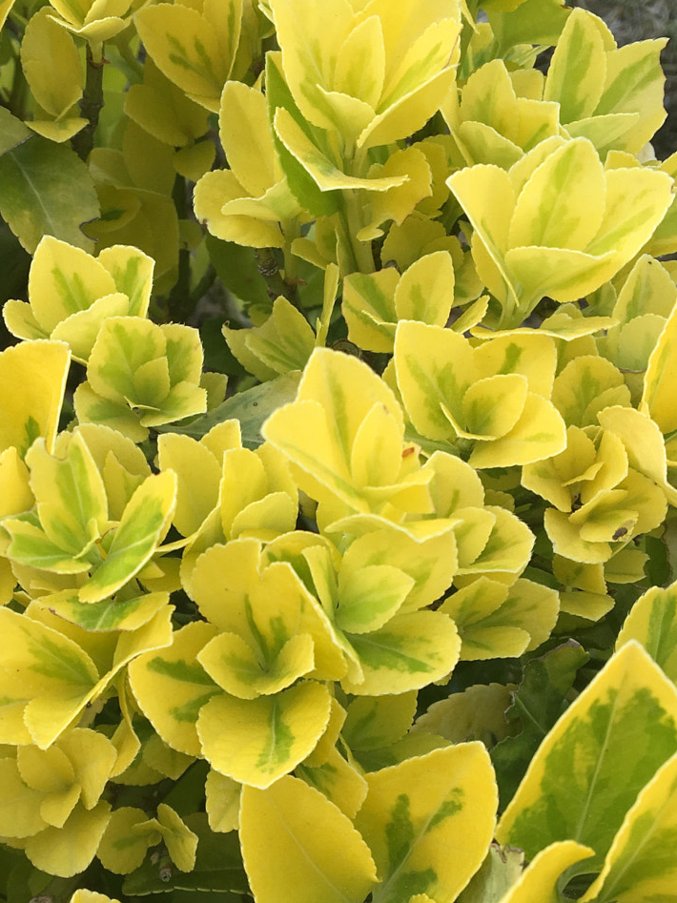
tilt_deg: -69.2
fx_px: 1278
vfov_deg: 38.4
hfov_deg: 29.4
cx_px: 204
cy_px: 606
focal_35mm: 49
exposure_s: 1/221
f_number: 2.2
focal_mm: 4.15
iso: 25
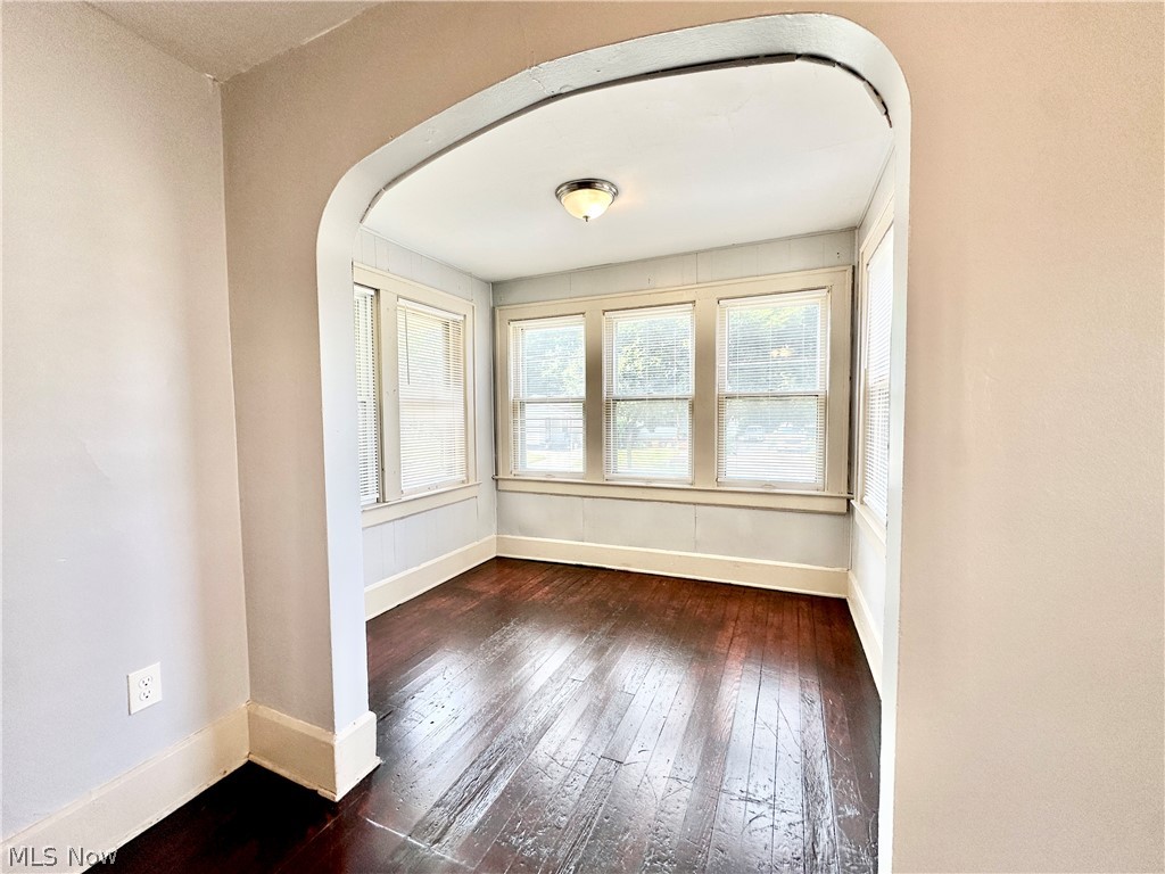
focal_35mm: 14
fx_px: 471
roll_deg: +0.0
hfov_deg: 102.1
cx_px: 582
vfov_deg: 85.7
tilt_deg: -3.3
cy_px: 437
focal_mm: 2.22
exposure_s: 1/120
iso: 50
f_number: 2.2
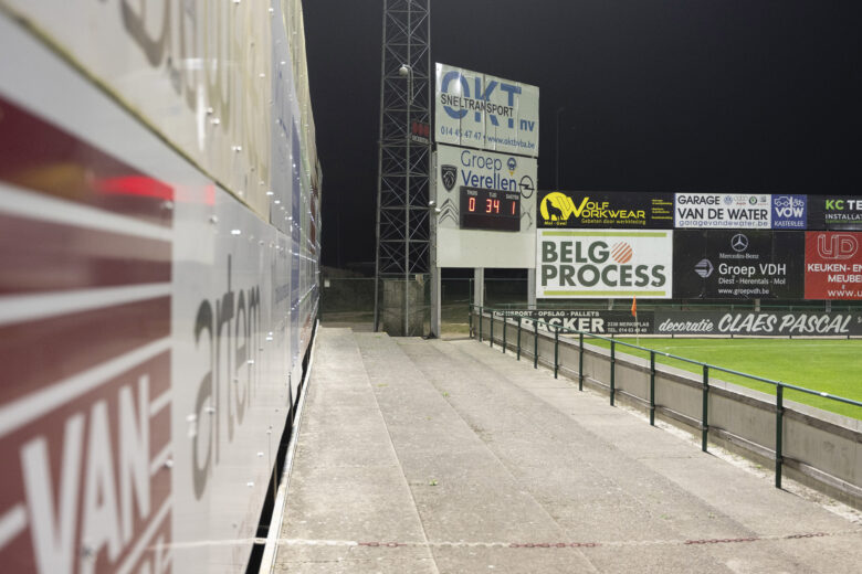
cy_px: 287
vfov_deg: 33.4
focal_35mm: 40
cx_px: 431
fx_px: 958
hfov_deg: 48.5
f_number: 3.2
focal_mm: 40
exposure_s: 1/80
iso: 2000
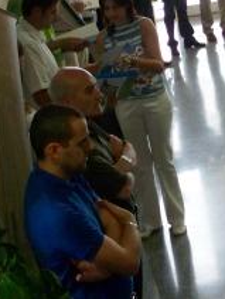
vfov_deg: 15.7
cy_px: 112
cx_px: 164
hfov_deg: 11.9
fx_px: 1080
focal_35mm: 125
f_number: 3.2
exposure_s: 1/60
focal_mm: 9.8
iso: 200
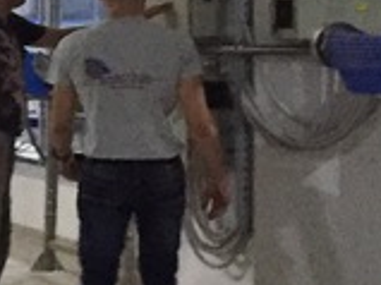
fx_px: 2057
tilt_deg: +0.8
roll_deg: -1.4
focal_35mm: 187
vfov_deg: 7.9
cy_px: 81
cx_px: -757
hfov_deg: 8.7
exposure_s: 1/33
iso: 250
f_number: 2.2
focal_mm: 4.15
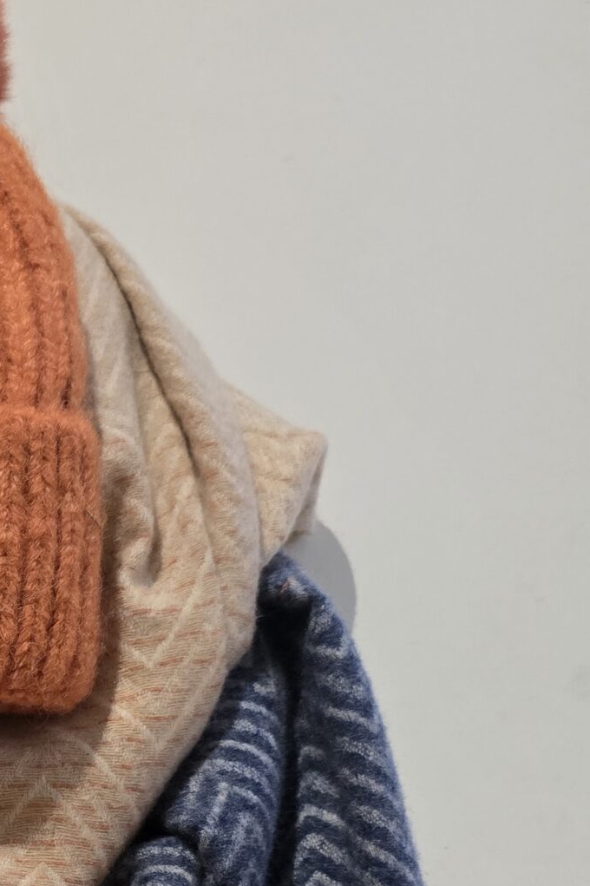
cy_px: 820
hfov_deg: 20.2
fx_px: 1476
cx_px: -227
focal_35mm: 60
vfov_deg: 31.6
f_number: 1.7
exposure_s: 1/100
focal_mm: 6.3
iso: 400
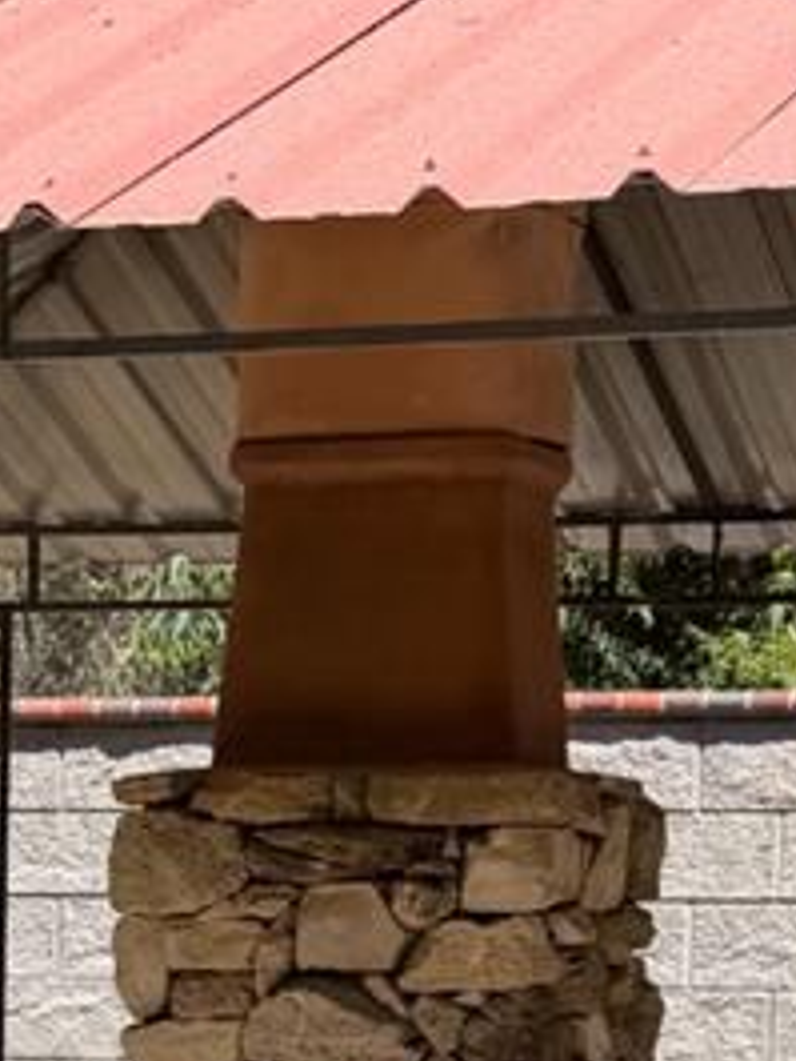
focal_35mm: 136
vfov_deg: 13.5
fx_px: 4166
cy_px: 1692
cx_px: 94
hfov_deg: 10.9
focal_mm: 6.76
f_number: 1.78
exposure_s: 1/3759
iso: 80
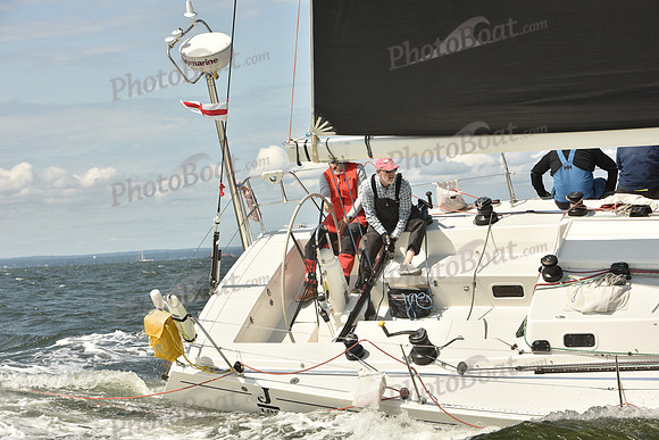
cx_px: 330
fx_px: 1831
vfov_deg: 13.7
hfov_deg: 20.4
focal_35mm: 100
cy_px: 220
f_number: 9
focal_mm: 100
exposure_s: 1/800
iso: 250
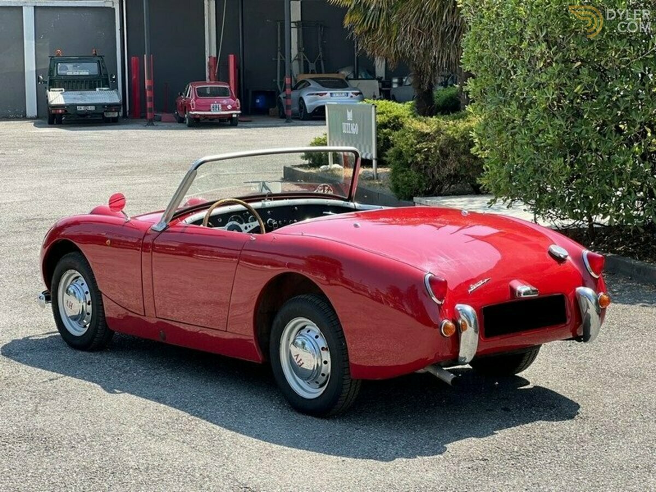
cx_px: 328
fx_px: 1459
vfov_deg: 19.1
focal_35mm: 77
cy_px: 246
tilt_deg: -5.7
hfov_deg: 25.3
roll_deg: +0.1
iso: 25
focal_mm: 9
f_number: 2.8
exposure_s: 1/270
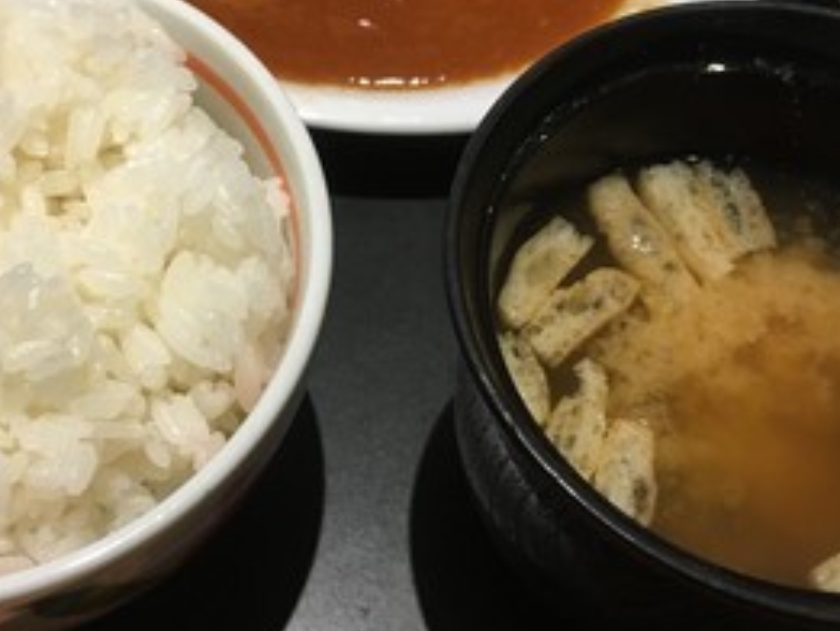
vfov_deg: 29.1
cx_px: 290
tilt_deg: -60.6
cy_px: 338
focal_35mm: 50
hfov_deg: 37.8
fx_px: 1214
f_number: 2.2
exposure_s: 1/33
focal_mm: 4.15
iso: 125
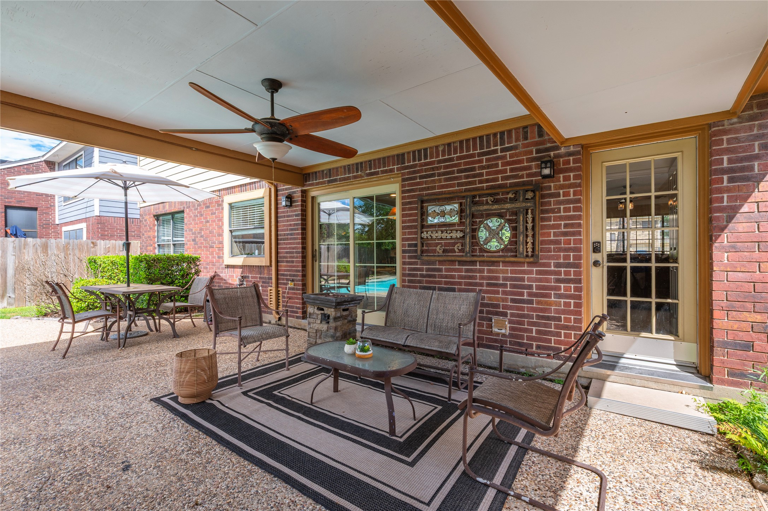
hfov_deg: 96.8
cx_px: 384
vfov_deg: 73.7
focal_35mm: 16
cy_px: 256
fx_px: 341
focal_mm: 16
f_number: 14
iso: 125
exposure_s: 1/30
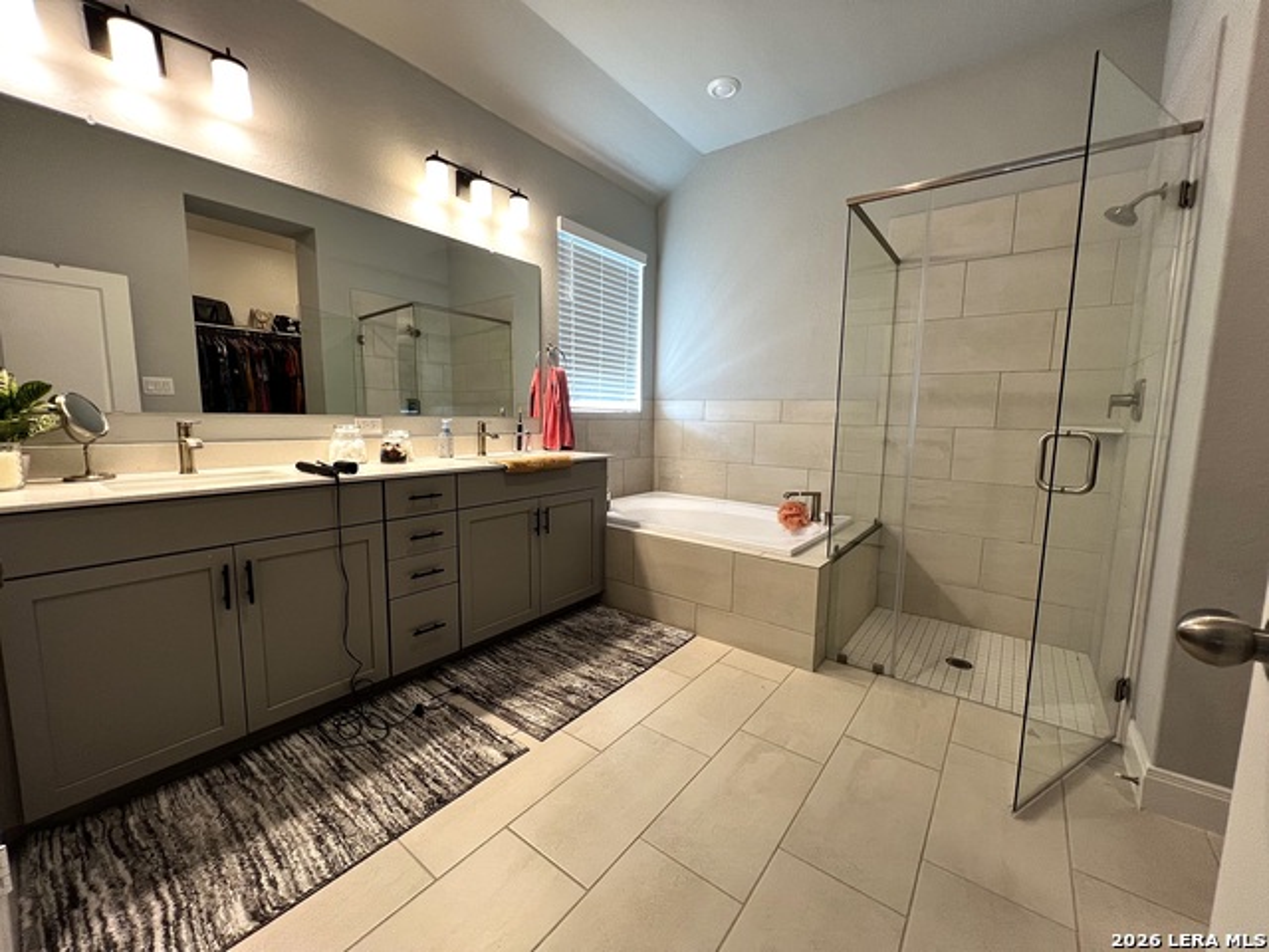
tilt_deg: -6.6
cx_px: 634
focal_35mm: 13
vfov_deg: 89.9
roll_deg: -1.3
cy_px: 476
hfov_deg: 106.2
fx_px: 477
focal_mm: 1.57
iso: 160
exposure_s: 1/120
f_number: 1.8
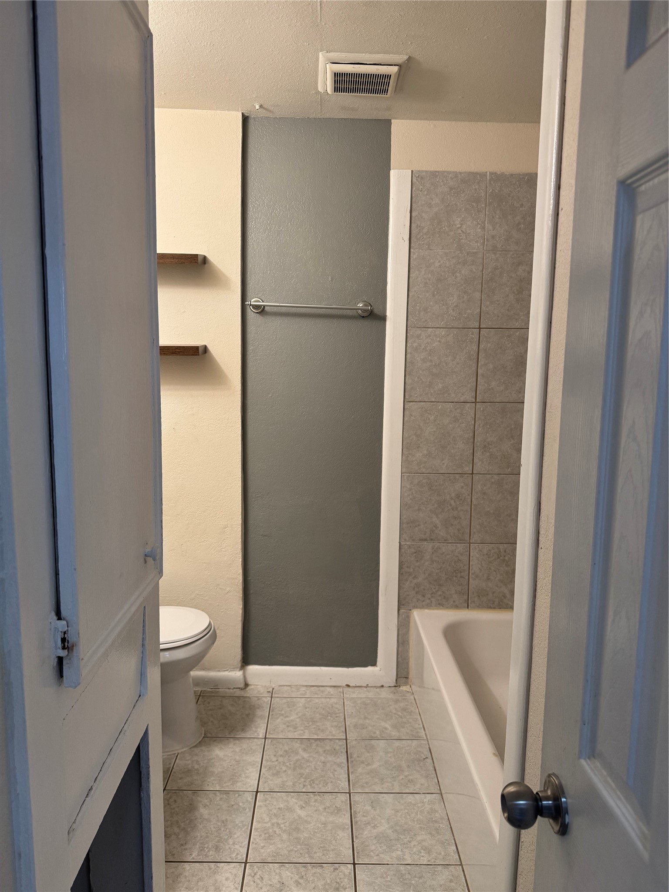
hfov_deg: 56.8
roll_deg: -0.2
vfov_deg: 71.6
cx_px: 334
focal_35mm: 24
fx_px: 618
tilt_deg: -7.8
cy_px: 446
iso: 200
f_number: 1.78
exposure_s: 1/120
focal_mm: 6.76
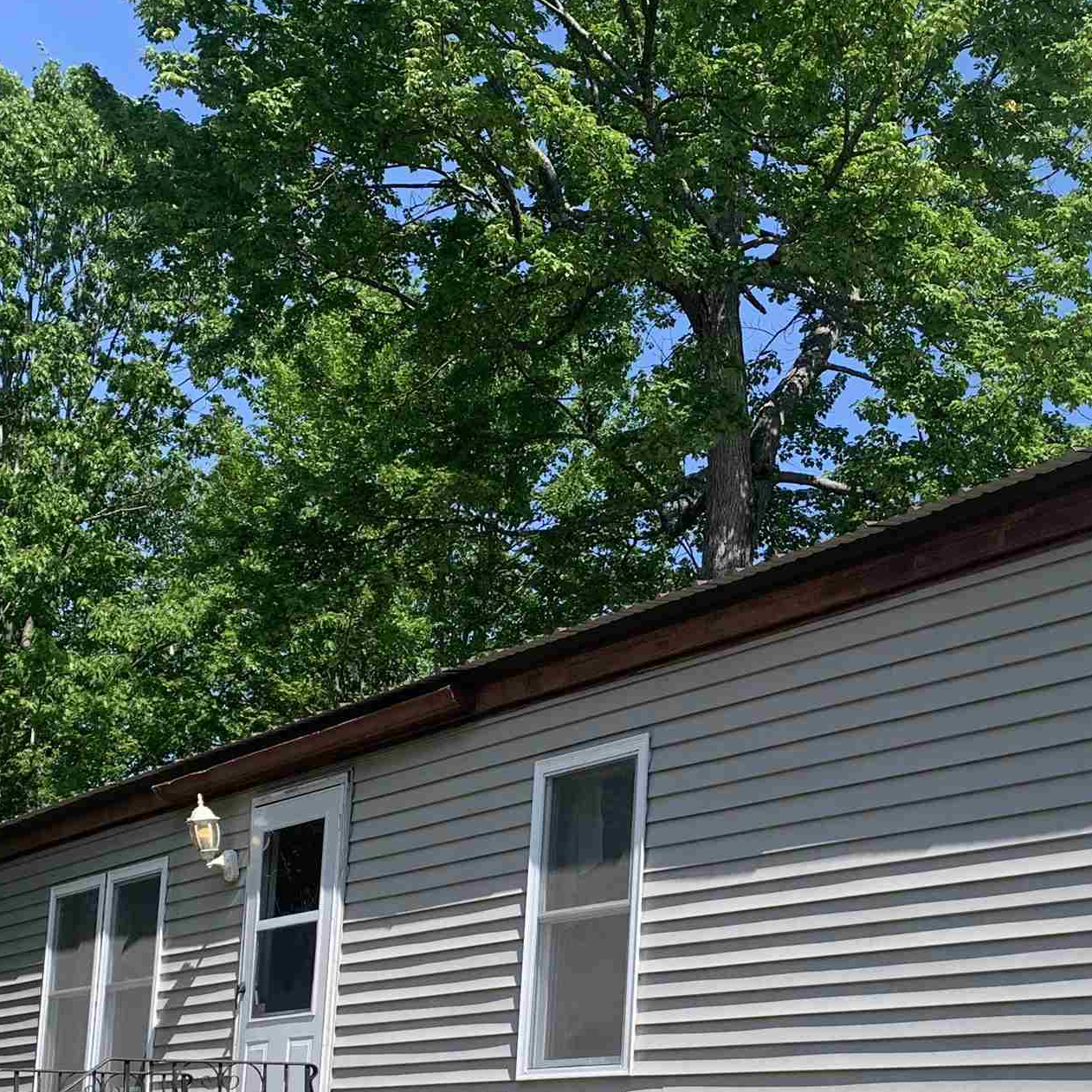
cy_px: 946
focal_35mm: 56
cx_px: 724
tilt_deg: +5.6
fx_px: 1999
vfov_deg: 29.5
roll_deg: -3.3
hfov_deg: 30.3
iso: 25
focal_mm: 4.25
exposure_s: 1/1468
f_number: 1.8
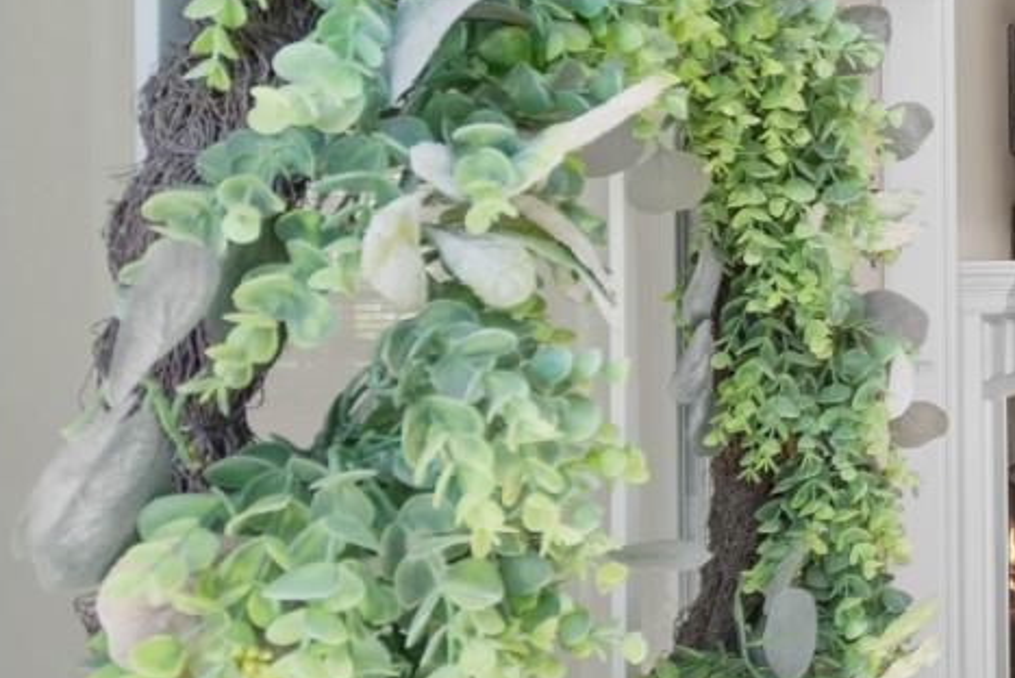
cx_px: 1358
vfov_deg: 26.0
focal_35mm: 52
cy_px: 276
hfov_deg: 29.6
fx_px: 1467
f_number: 4.5
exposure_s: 1/6
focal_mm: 10
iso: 100
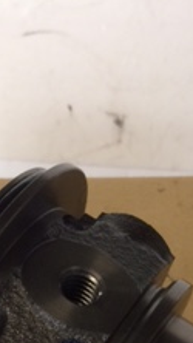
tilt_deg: -58.6
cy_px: 487
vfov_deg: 20.6
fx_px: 827
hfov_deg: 13.3
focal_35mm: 91
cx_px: 83
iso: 64
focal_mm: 4.15
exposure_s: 1/33
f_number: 2.2
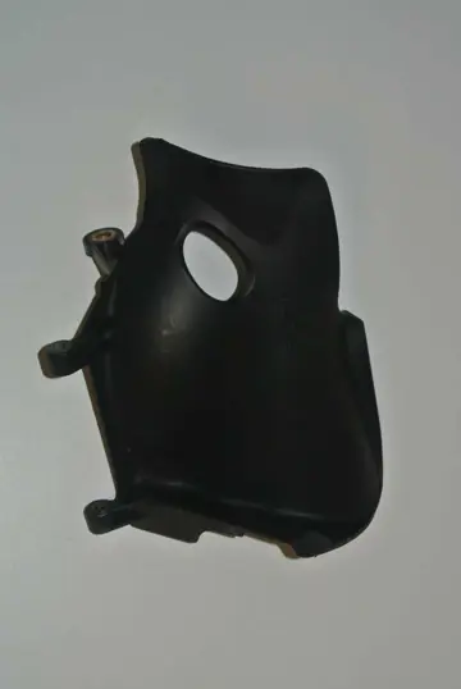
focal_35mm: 81
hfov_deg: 16.9
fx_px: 1552
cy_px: 344
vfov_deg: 25.0
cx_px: 230
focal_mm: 30
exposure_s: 1/60
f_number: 5.6
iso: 200
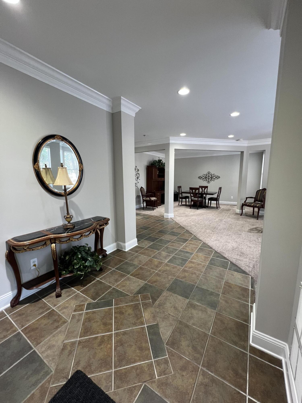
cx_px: 151
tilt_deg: -9.1
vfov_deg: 106.2
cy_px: 202
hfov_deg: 89.9
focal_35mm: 13
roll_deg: -0.1
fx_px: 151
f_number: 1.8
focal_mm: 1.57
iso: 160
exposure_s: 1/60
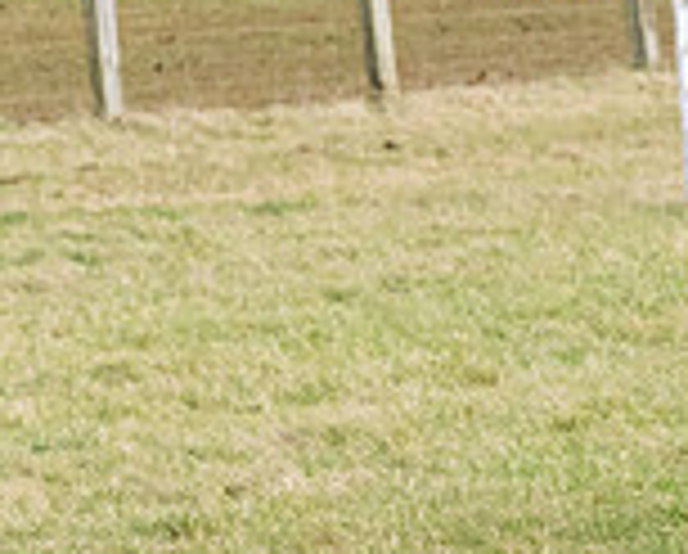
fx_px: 9874
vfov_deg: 3.2
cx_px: -470
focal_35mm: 484
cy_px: 189
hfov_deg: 4.0
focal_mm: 78
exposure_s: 1/1600
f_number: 5
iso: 800
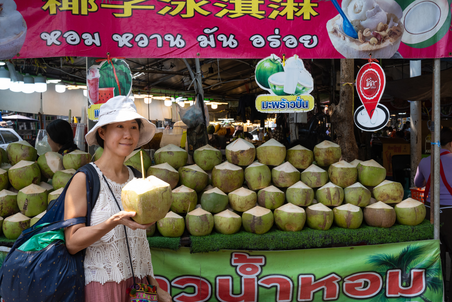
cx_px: 226
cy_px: 151
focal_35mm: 40
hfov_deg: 48.5
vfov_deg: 33.4
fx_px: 502
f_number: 11
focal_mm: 40
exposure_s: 1/200
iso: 400
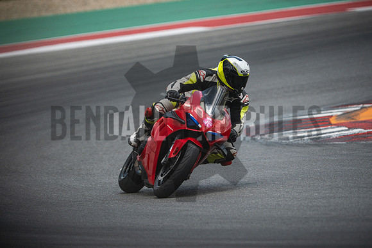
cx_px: 186
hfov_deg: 4.9
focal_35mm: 420
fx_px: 4341
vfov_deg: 3.3
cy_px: 124
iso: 640
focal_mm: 280
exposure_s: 1/4000
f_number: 2.8
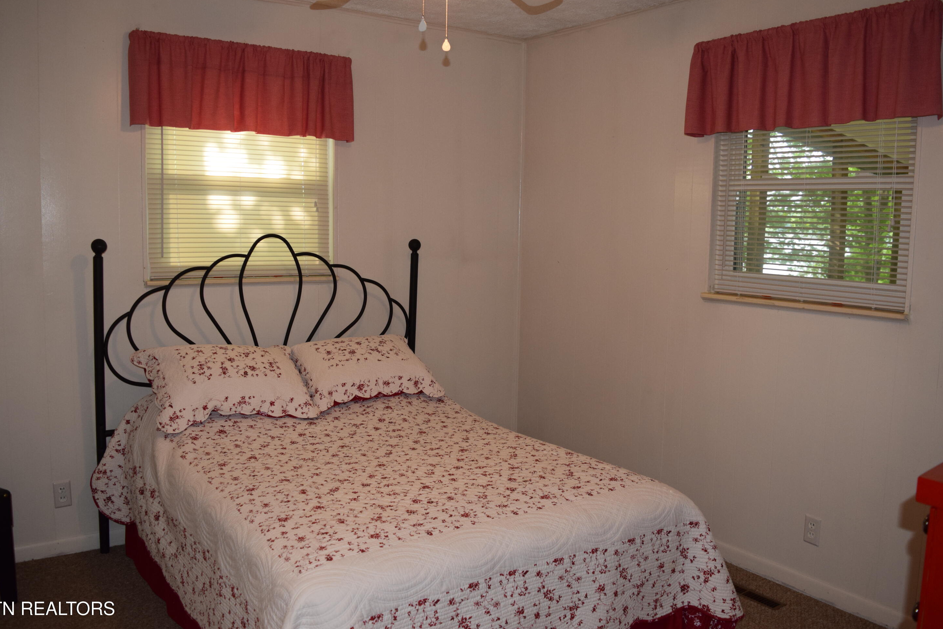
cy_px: 313
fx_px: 812
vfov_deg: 42.3
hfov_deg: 60.3
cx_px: 465
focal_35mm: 31
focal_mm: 20
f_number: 5
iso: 800
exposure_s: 1/100
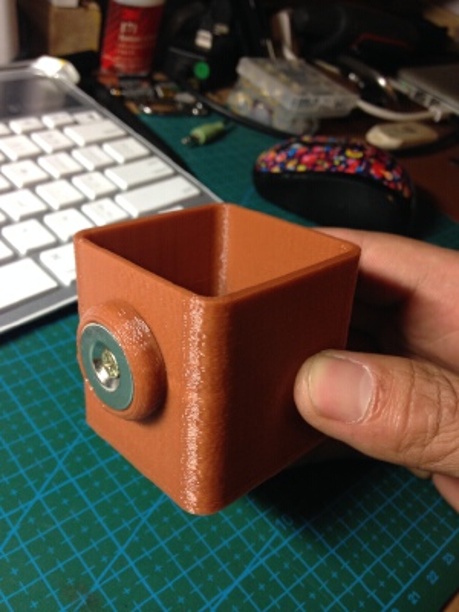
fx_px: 583
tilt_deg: -39.4
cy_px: 306
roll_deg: -16.1
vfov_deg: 55.4
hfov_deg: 42.9
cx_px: 230
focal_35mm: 33
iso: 125
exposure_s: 1/20
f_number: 2.4
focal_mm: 4.12
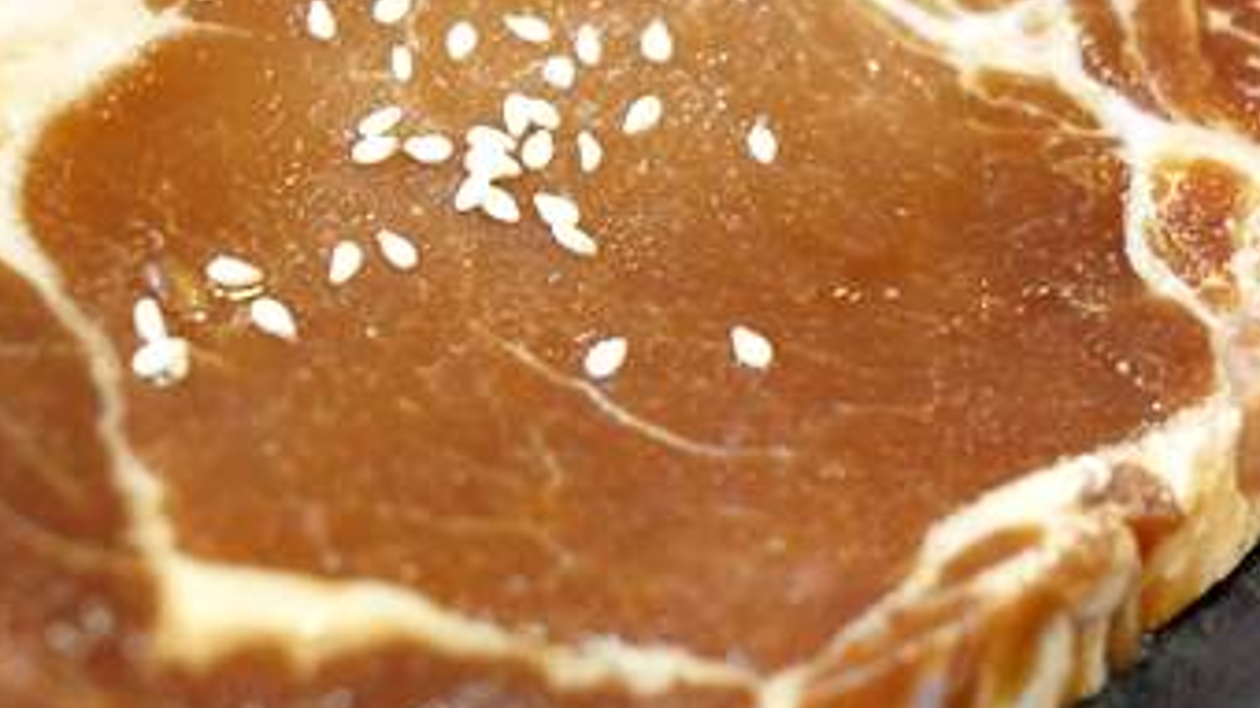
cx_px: 615
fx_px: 3240
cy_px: 263
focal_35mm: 97
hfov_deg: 22.0
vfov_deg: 12.5
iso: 1250
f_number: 2.8
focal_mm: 23
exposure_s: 1/38
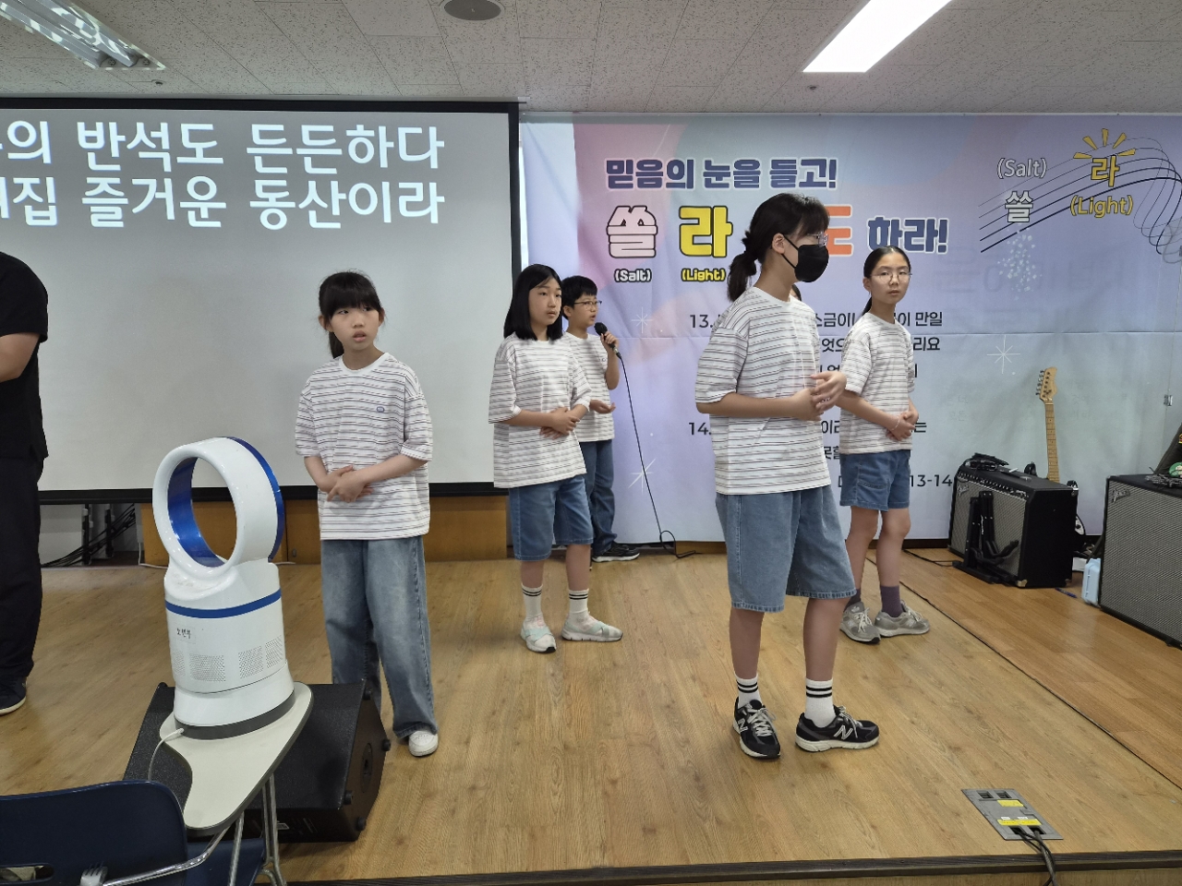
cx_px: 591
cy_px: 443
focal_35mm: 23
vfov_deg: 58.9
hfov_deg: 73.9
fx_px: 785
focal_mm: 5.4
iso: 250
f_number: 1.8
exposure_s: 1/120
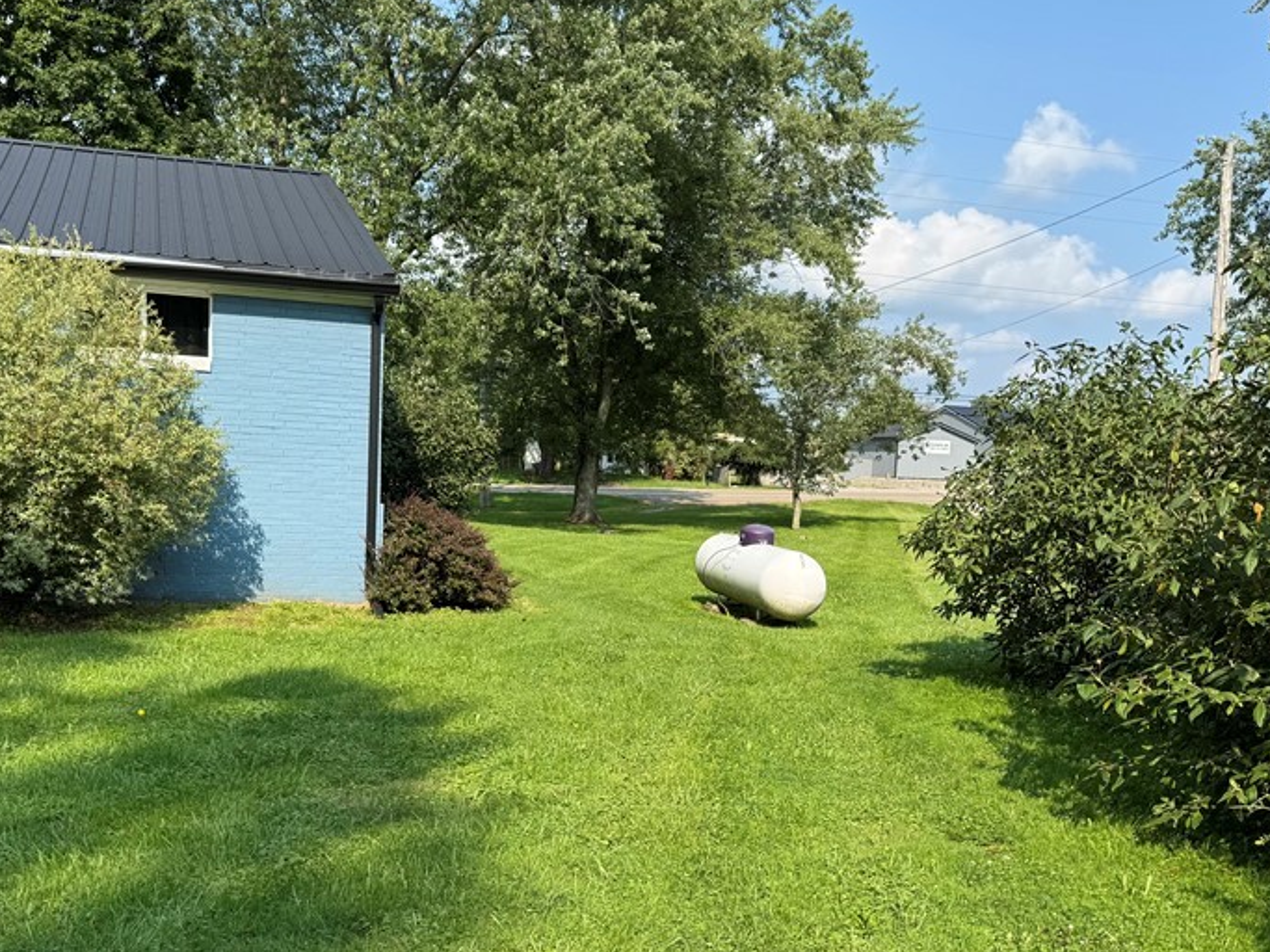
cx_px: 621
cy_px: 569
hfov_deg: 51.4
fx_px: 1321
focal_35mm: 36
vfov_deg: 39.5
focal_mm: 6.76
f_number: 1.78
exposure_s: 1/2604
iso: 80
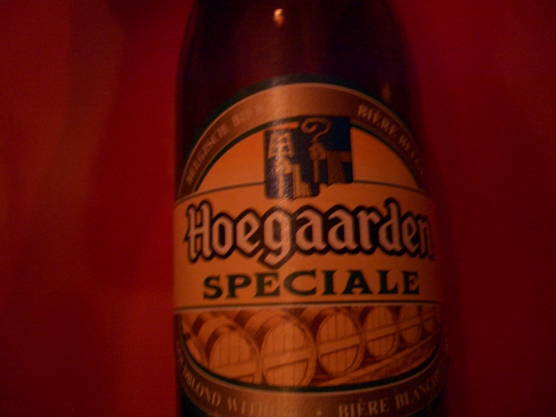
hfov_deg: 52.6
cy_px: 208
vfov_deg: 40.7
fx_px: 562
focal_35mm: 35
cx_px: 278
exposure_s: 1/8
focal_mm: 5.8
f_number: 2.6
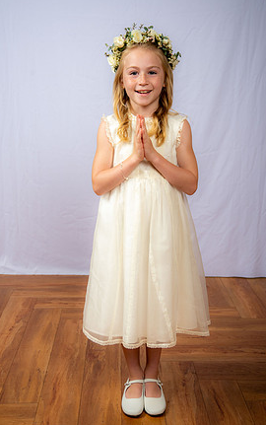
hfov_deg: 25.4
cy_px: 209
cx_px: 129
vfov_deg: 39.5
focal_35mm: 51
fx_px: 591
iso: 250
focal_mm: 48
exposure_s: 1/160
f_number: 6.3
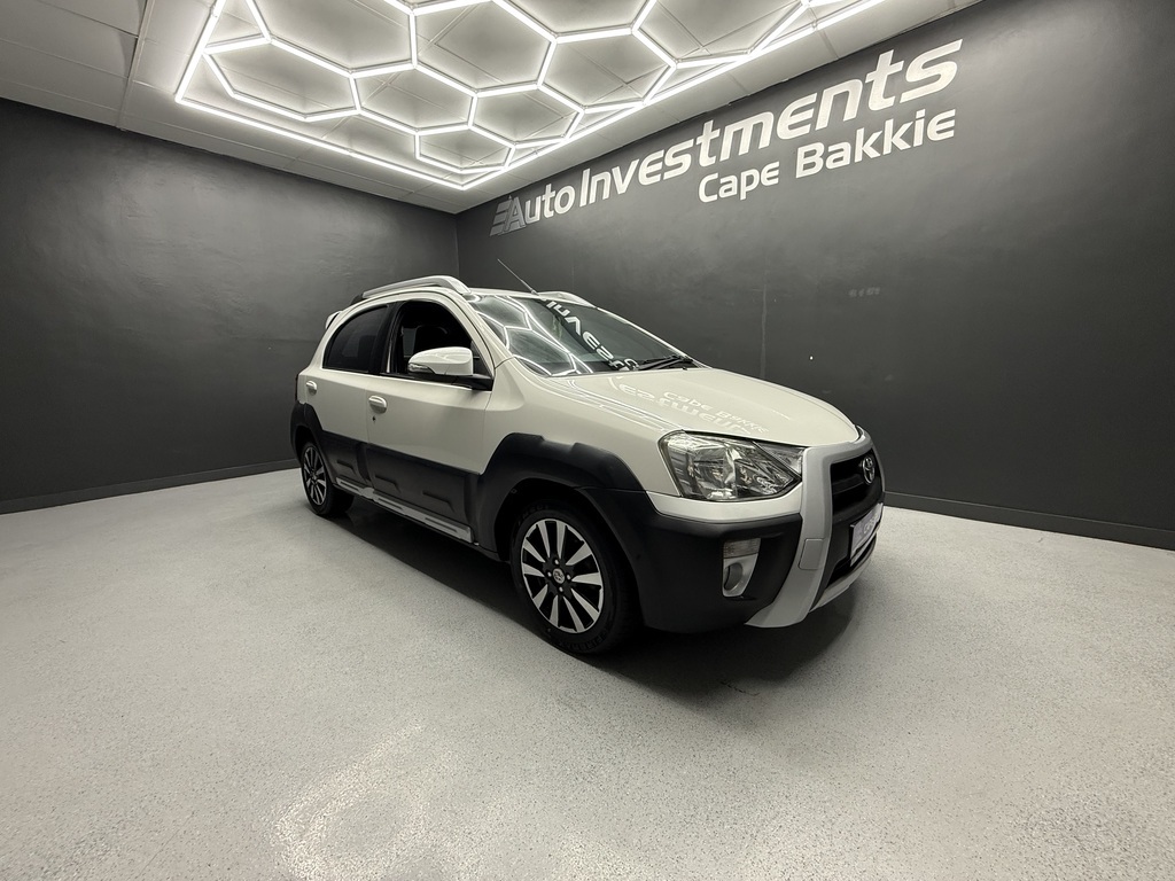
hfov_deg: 102.1
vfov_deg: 85.7
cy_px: 440
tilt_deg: -9.2
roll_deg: +1.0
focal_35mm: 14
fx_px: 475
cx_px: 588
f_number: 2.2
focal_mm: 2.22
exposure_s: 1/100
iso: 160
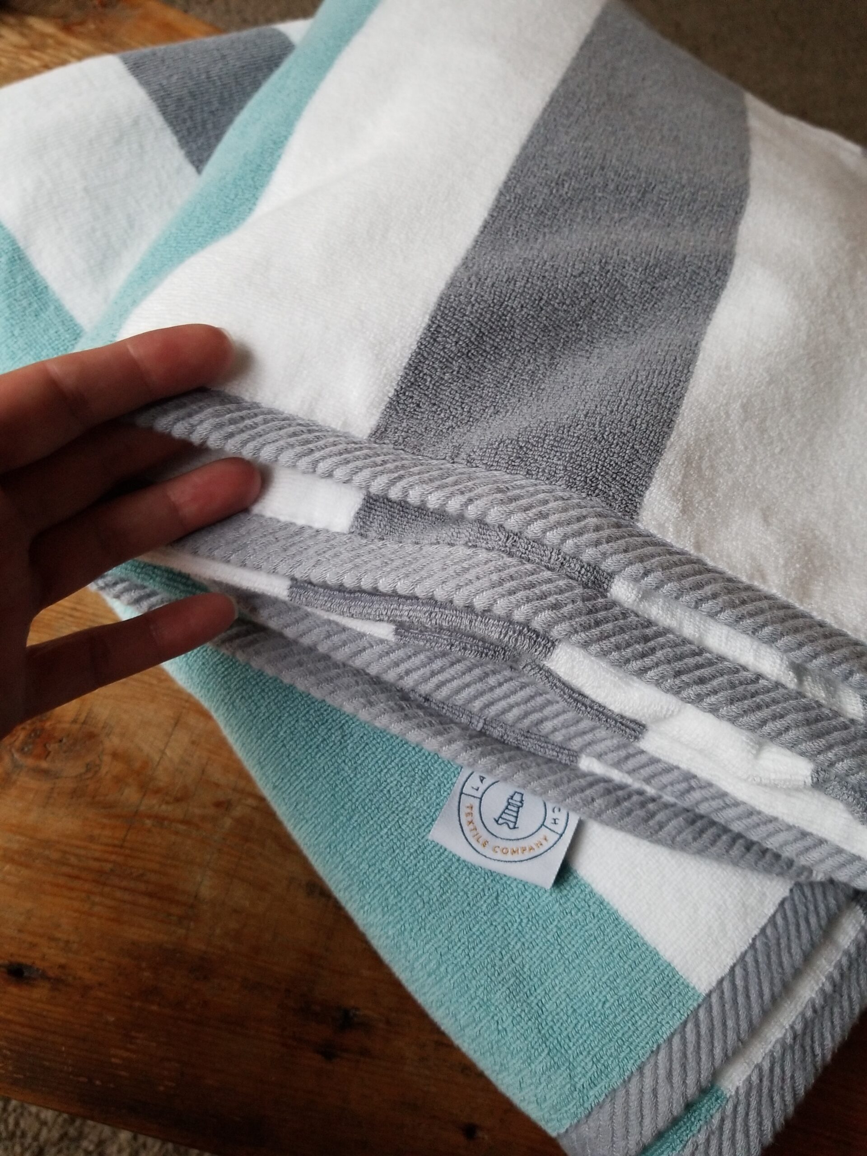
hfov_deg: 53.1
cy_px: 578
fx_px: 868
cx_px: 434
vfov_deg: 67.3
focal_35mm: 26
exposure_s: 1/25
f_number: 1.7
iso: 200
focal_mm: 4.25
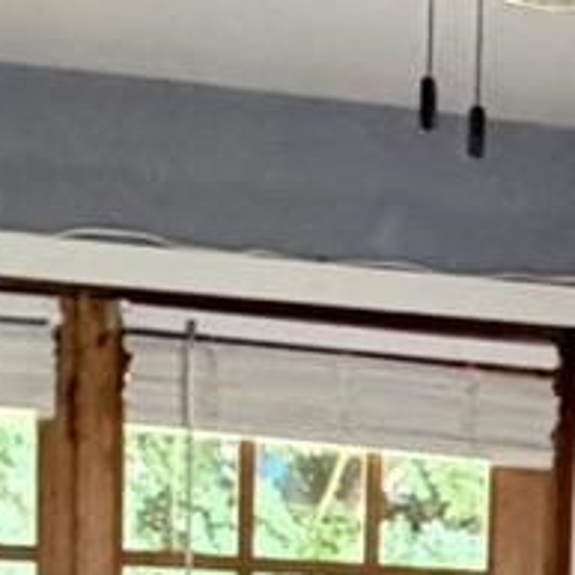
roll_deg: -2.6
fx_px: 2462
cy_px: 1016
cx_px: 718
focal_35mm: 131
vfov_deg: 12.3
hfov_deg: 12.9
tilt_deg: -6.8
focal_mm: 2.22
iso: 320
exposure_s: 1/99
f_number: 2.2
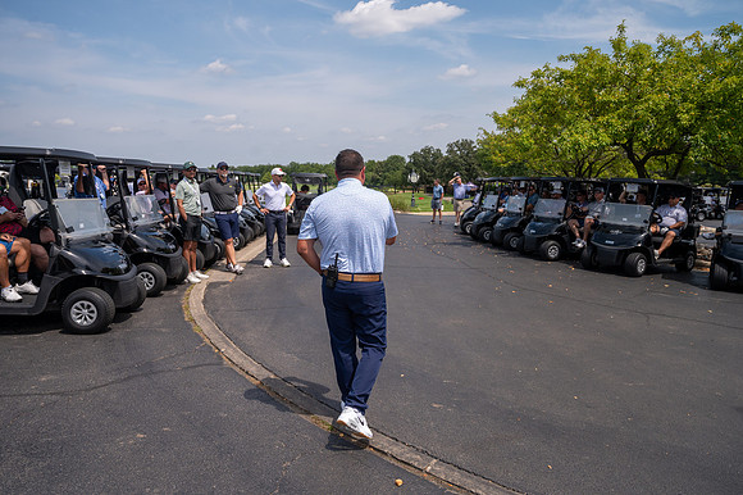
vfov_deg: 48.7
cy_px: 248
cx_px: 372
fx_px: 547
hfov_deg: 68.4
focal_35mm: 26
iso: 250
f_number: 5
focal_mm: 26.5
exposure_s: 1/2000
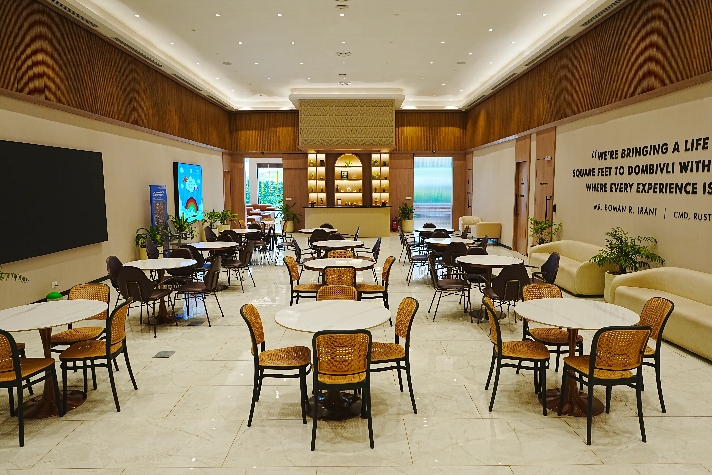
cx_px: 356
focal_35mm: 24
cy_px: 238
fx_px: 475
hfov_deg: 73.7
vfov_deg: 53.1
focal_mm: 24
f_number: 4.5
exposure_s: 1/80
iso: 500
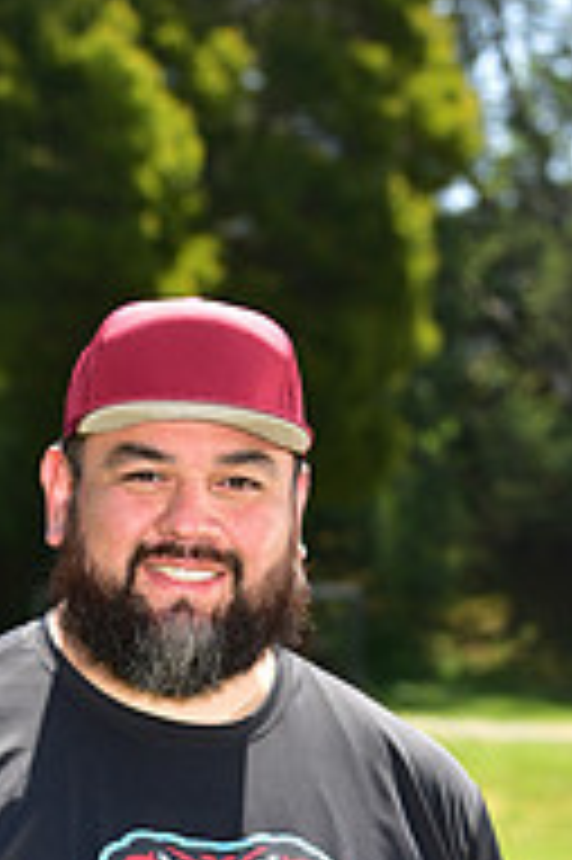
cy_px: 1153
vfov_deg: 8.4
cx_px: 327
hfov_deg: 5.6
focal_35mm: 243
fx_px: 5802
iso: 80
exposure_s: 1/200
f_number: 5
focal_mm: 80
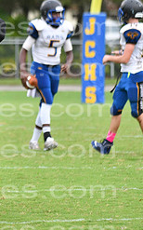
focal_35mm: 503
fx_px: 3142
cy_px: 90
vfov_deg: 4.2
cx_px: -95
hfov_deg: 2.6
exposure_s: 1/2500
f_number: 3.5
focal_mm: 140
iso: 800
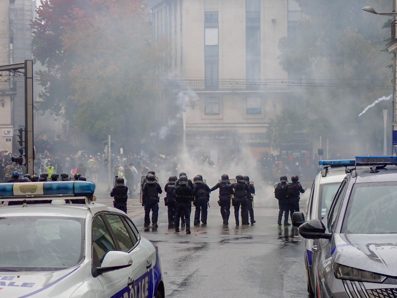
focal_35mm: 100
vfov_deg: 14.8
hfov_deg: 19.6
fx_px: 1147
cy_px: 149
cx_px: 198
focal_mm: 18
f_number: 4.9
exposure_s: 1/500
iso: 320
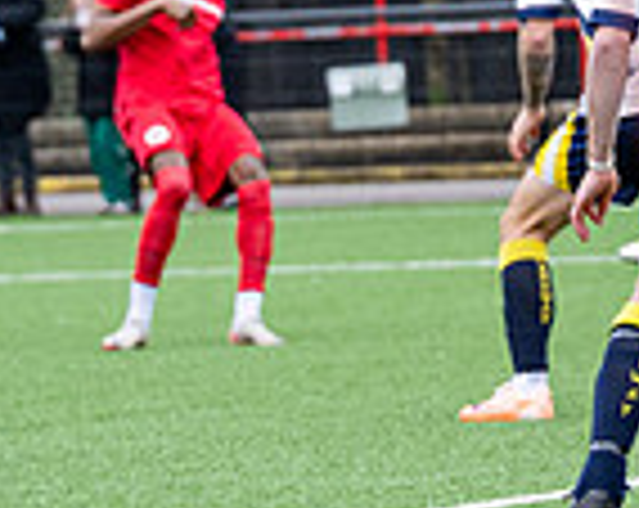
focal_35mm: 576
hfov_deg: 3.4
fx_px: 10871
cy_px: 24
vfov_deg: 2.7
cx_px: 750
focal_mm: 110
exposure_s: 1/2000
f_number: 4
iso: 500
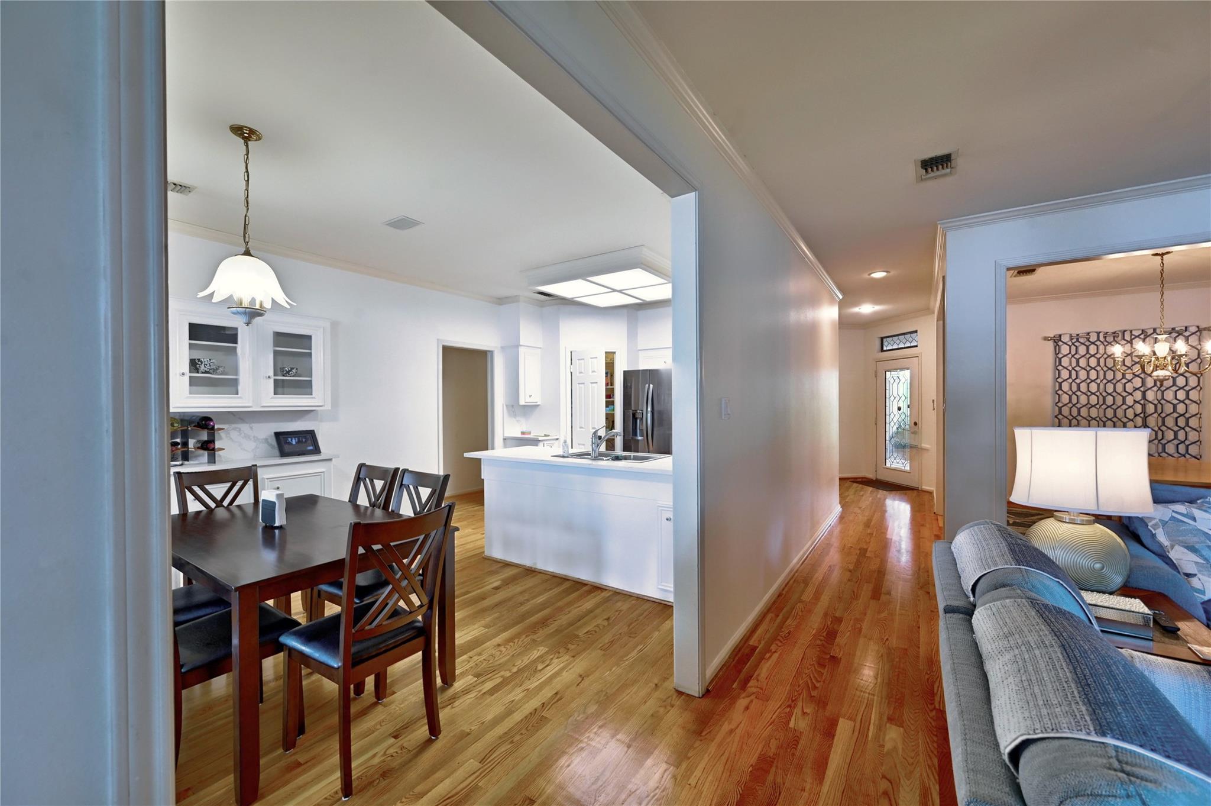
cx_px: 606
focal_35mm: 14
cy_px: 403
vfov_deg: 81.1
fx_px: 471
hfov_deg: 104.3
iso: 400
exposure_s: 1/6
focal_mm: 14
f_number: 8
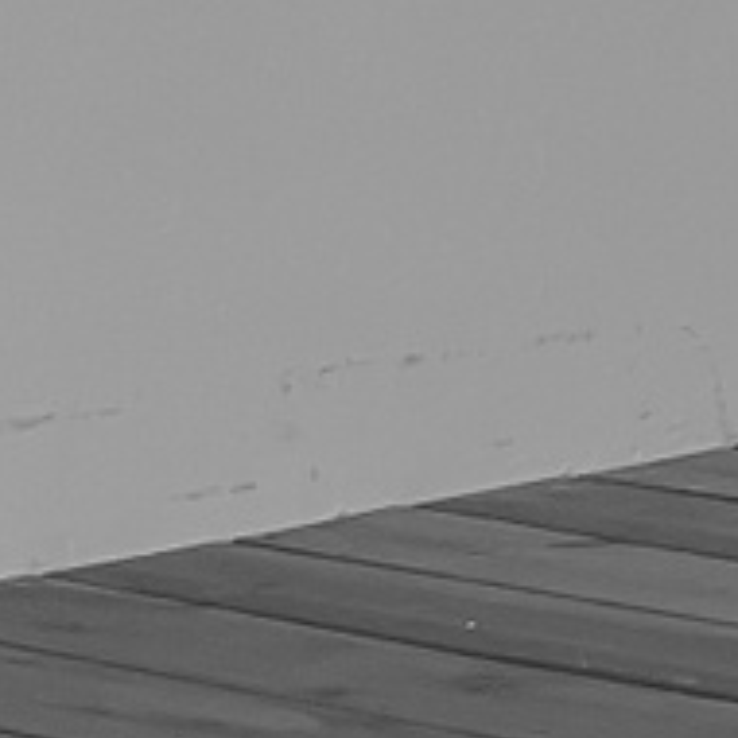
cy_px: -326
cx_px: 2156
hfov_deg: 7.3
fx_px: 5210
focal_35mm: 216
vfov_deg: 8.0
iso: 64
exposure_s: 1/105
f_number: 1.8
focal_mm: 3
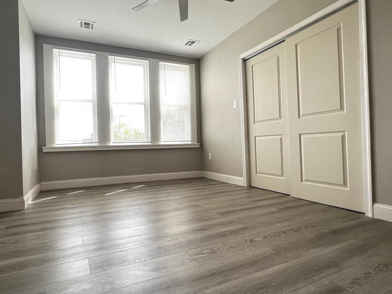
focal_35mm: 18
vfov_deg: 71.6
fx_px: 204
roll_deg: +1.8
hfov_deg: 86.9
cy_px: 143
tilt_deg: +0.0
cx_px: 161
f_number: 1.8
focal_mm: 1.57
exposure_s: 1/120
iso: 40
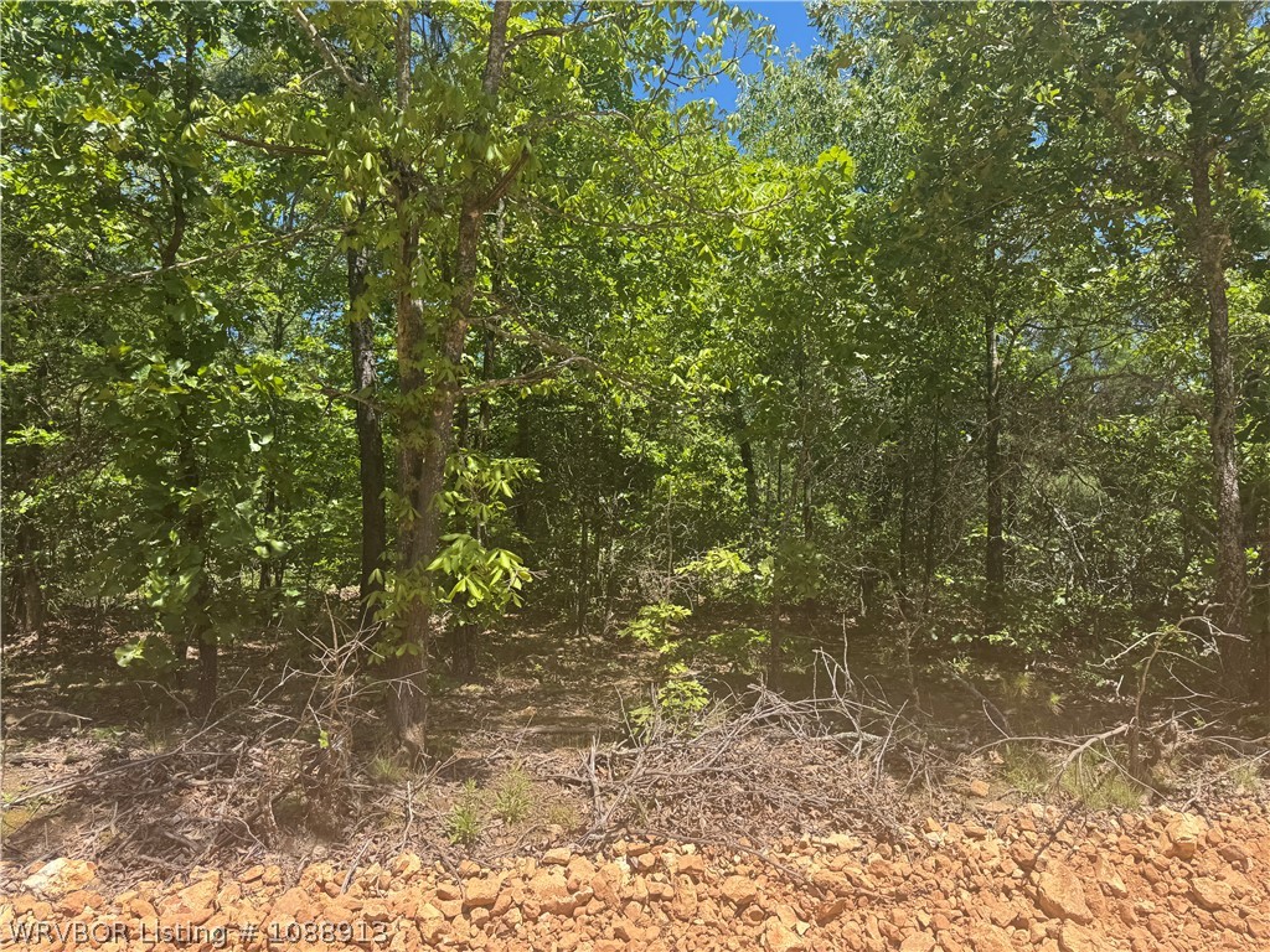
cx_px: 635
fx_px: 881
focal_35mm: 24
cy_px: 476
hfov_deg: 71.6
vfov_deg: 56.8
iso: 80
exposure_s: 1/1524
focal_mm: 6.76
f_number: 1.78
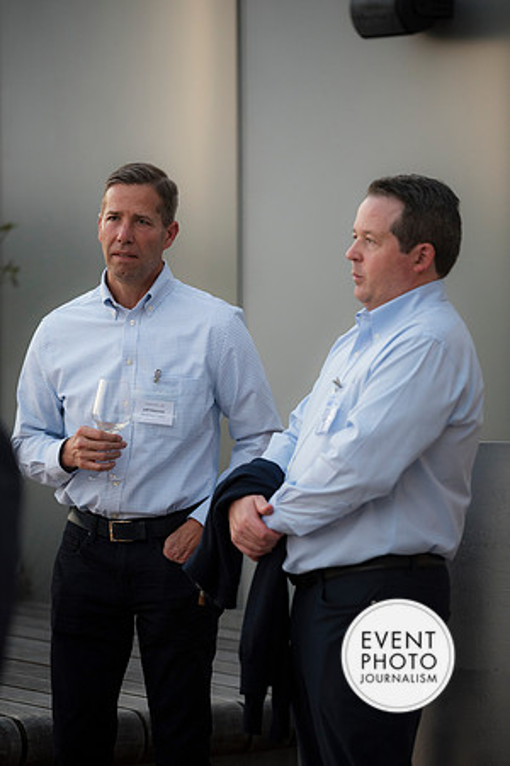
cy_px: 383
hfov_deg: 8.3
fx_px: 3506
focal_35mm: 165
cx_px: 255
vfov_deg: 12.5
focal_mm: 165
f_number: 2.8
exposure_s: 1/125
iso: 800
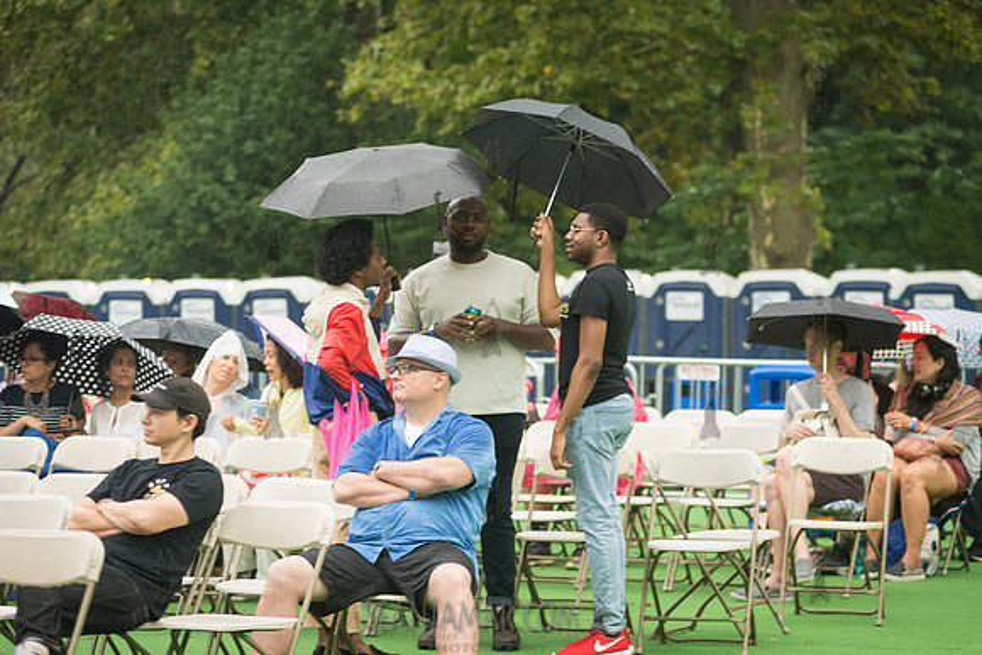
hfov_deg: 17.1
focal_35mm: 120
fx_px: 3274
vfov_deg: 11.4
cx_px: 491
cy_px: 328
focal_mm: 120
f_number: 4
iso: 400
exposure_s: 1/125
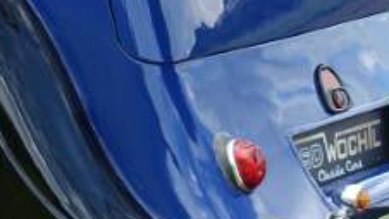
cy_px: -157
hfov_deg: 8.4
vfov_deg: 4.9
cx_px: -374
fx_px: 2537
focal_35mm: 246
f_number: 4
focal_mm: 16.84
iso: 125
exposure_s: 1/250
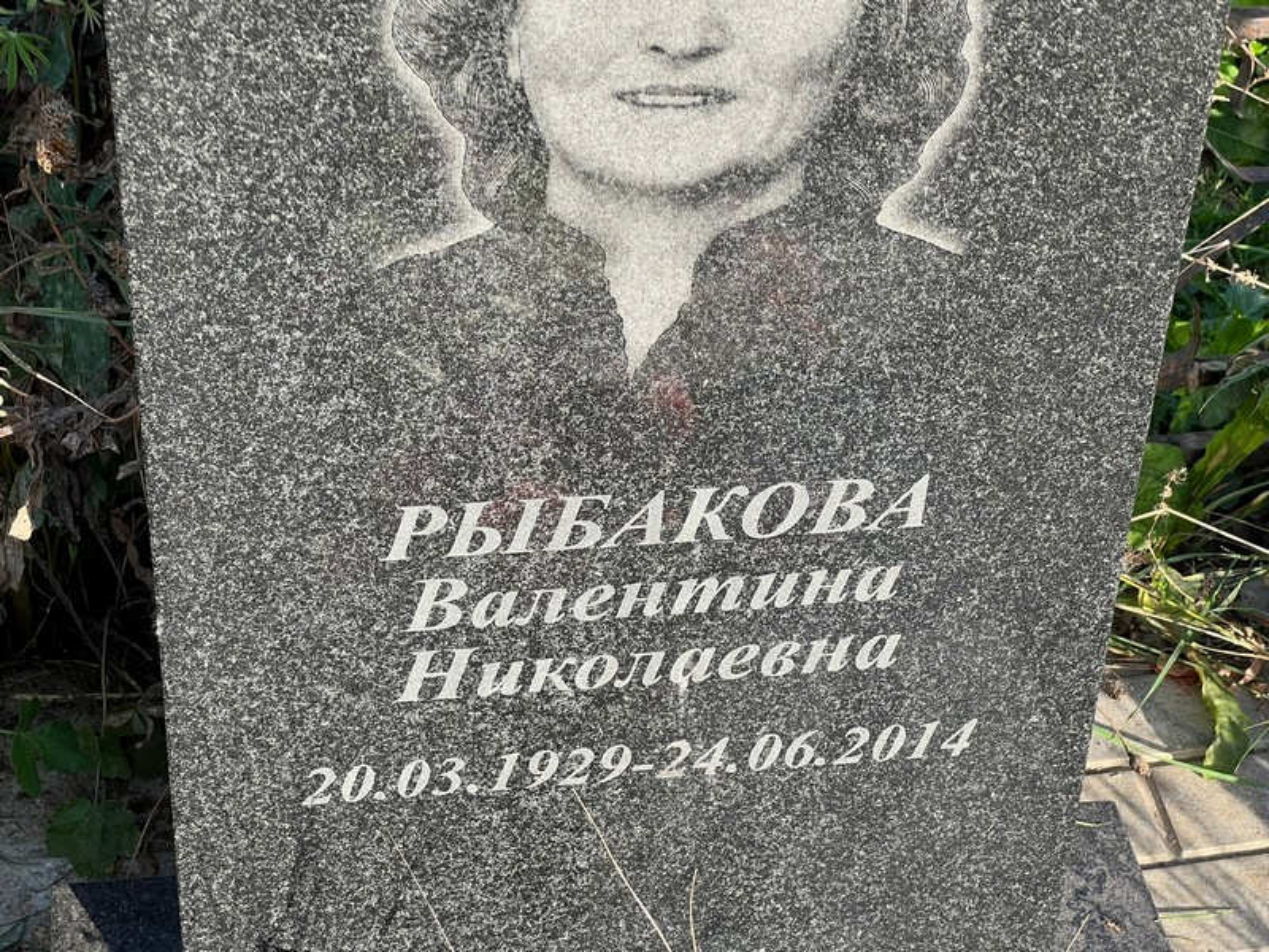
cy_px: 476
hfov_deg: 25.3
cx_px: 634
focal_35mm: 77
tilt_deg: -37.0
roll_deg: -0.5
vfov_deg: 19.1
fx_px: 2823
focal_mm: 9
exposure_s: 1/164
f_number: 2.8
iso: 32
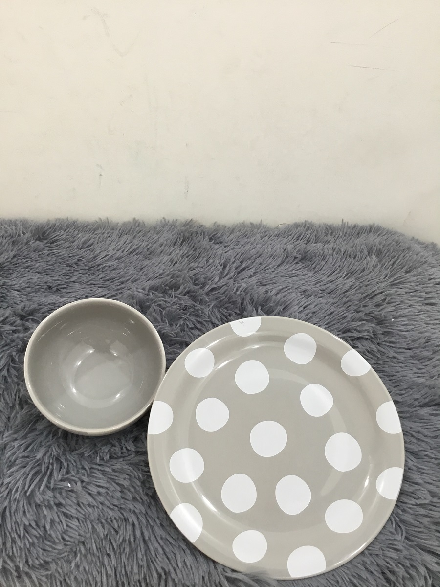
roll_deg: +0.1
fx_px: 525
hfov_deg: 45.4
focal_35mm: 31
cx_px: 220
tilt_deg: -41.4
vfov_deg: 58.4
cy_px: 294
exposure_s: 1/33
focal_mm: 3.3
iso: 80
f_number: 2.4
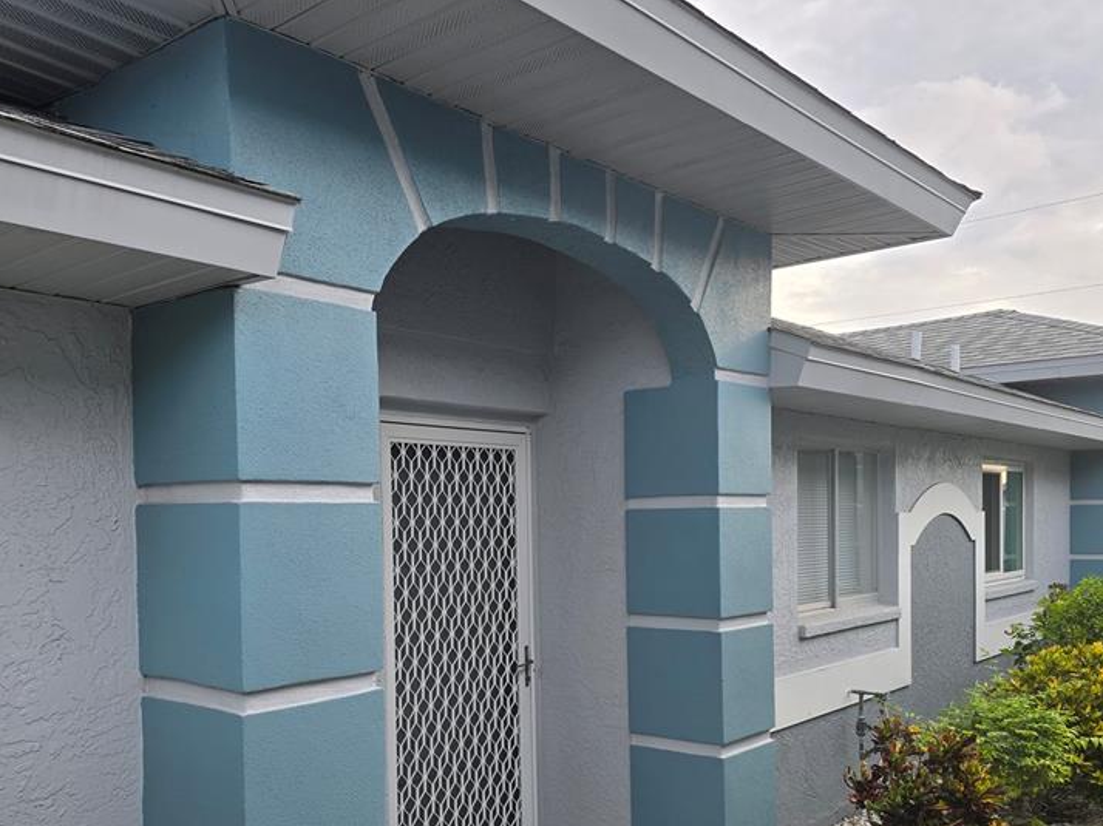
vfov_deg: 42.3
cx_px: 519
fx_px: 1051
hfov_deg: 55.3
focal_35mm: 33
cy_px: 554
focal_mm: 6.3
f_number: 1.7
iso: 12
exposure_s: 1/194
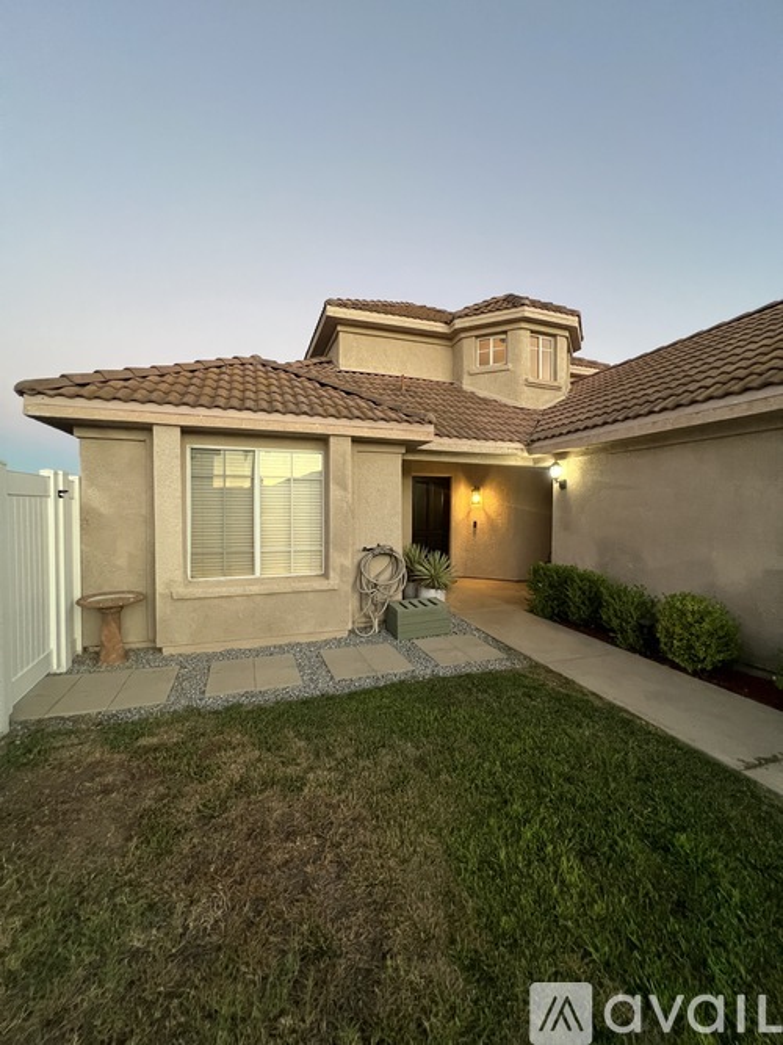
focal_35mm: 13
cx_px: 392
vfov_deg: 106.2
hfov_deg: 89.9
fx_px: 392
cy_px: 522
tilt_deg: -1.8
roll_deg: +0.2
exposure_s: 1/60
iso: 400
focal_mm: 1.57
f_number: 1.8
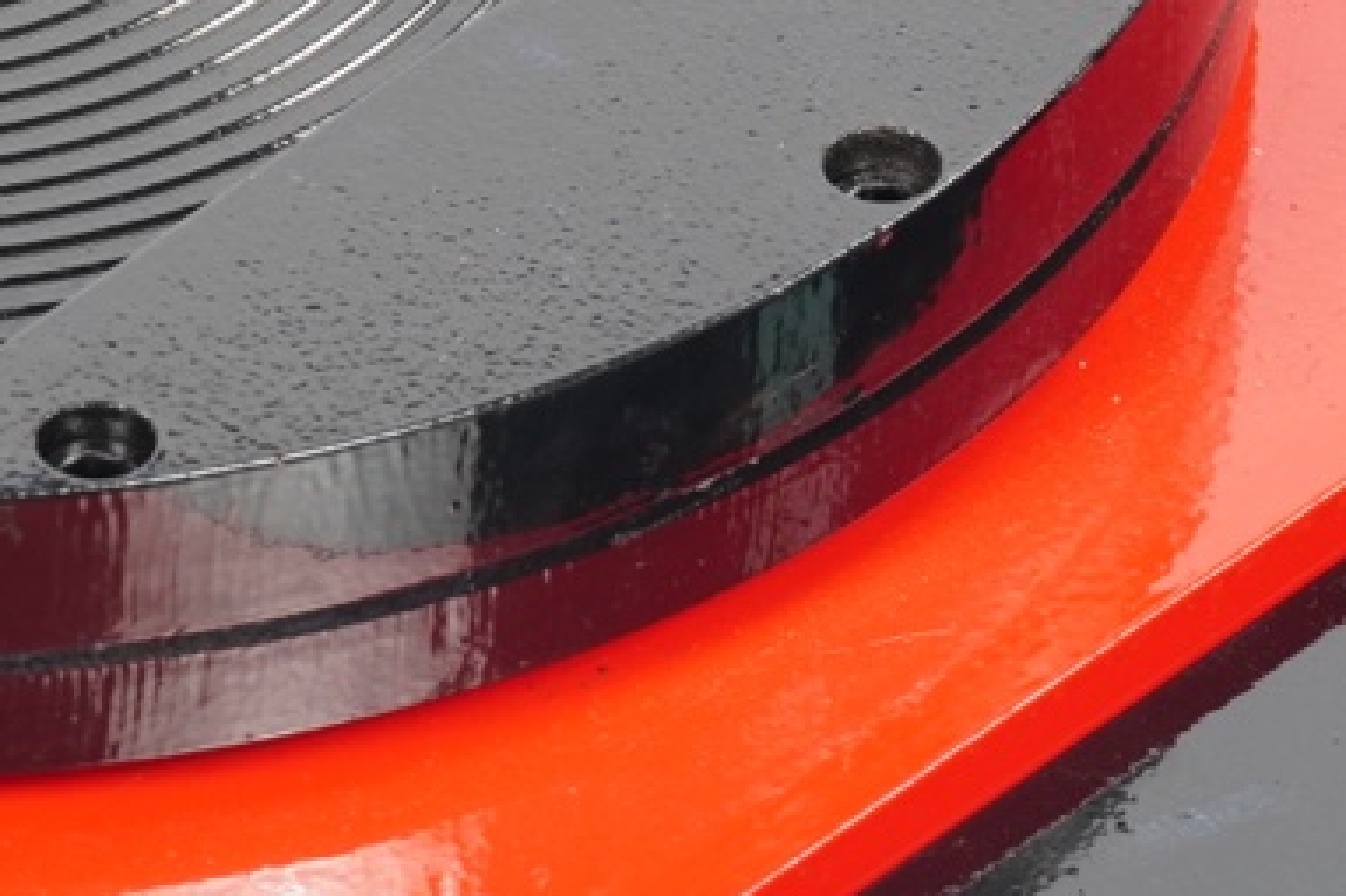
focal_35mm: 523
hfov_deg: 3.9
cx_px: -264
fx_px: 19545
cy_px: -401
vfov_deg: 2.6
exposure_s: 1/1.25
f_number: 16
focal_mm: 167
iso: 320
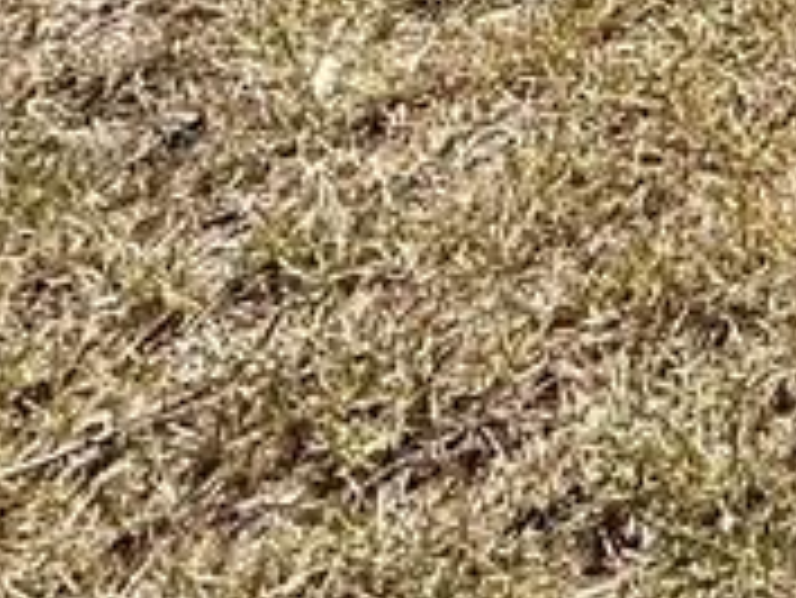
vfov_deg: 12.1
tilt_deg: +2.1
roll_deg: +2.7
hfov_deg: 17.6
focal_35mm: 81
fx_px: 1864
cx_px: 1565
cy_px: -1052
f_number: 2.2
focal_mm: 2.22
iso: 64
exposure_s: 1/1399
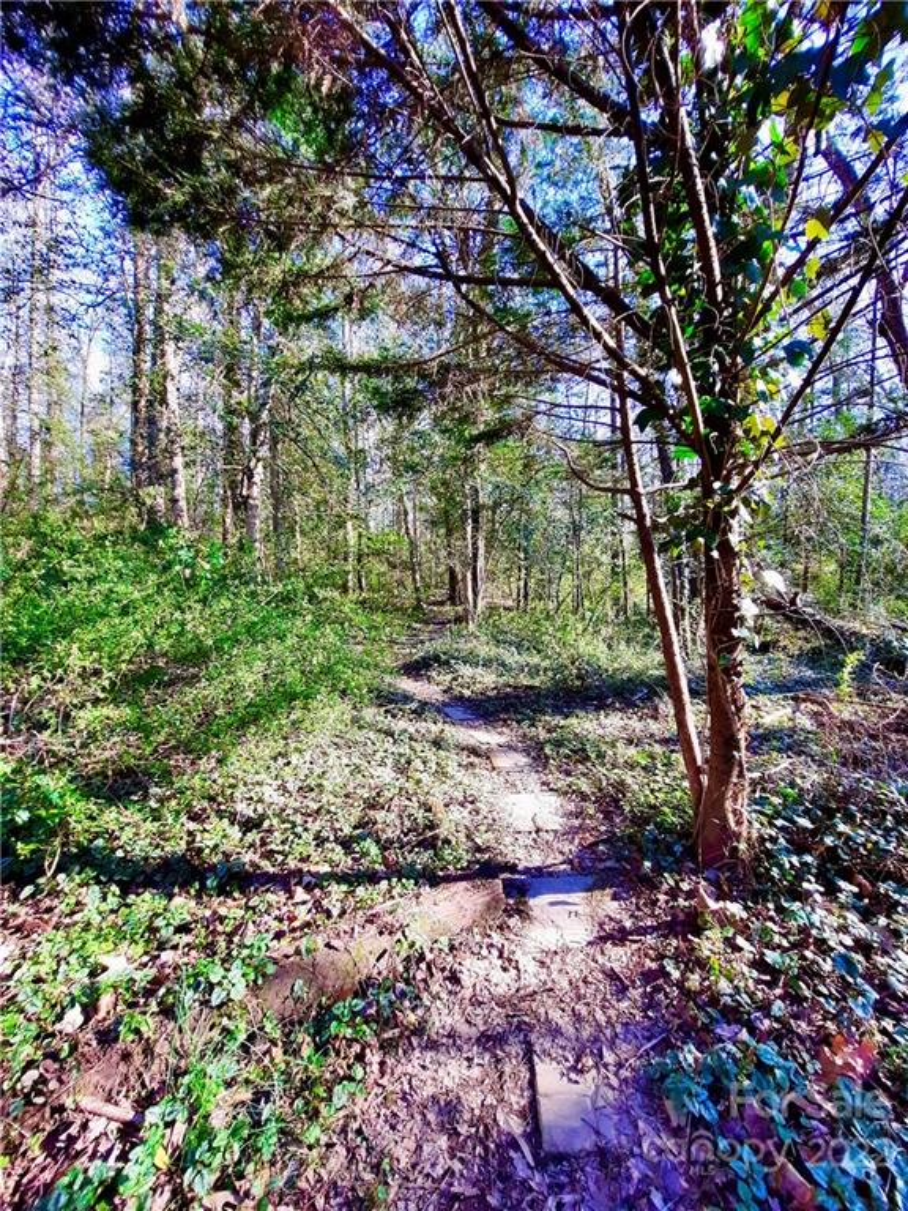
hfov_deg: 89.9
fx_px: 455
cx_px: 454
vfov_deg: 106.2
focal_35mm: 13
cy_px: 606
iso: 50
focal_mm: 1.74
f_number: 2.2
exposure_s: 1/120
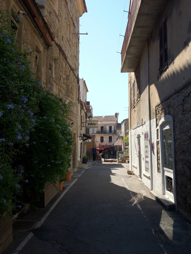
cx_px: 96
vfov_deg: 52.6
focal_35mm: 35
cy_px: 127
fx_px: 257
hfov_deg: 40.7
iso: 64
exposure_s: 1/951
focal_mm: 4.28
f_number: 2.4
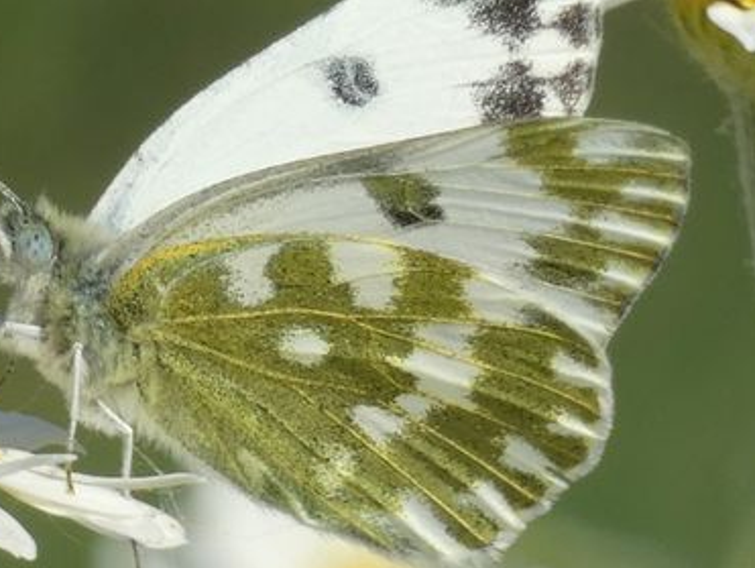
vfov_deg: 1.5
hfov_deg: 2.0
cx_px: 219
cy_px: 356
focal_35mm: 983
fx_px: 21461
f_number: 5.6
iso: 80
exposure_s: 1/250
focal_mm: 76.7
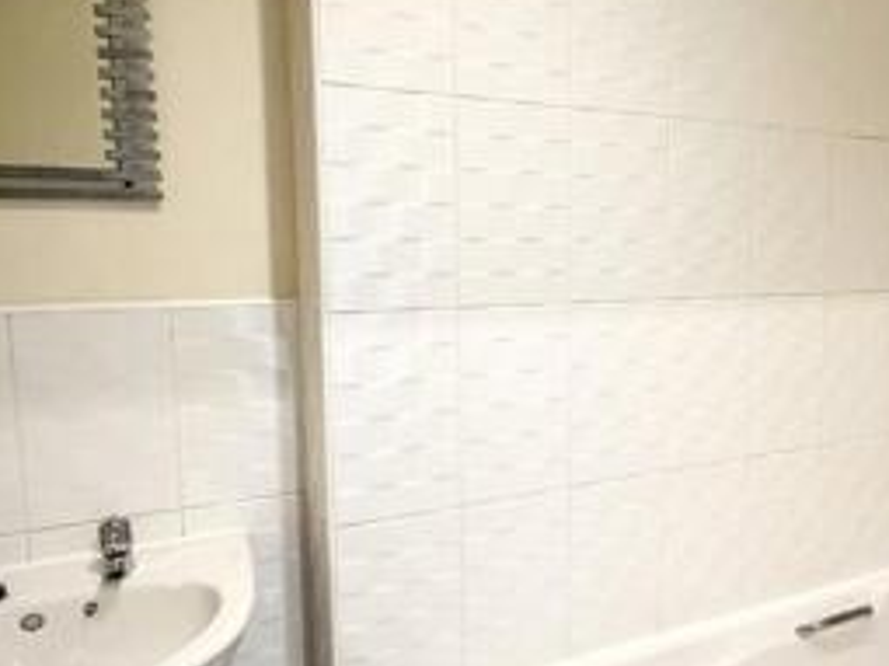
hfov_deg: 54.2
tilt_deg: -7.7
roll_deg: -1.0
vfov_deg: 44.1
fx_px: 821
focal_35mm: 32
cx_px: 668
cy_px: 323
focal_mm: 2.22
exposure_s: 1/60
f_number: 2.2
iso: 1000
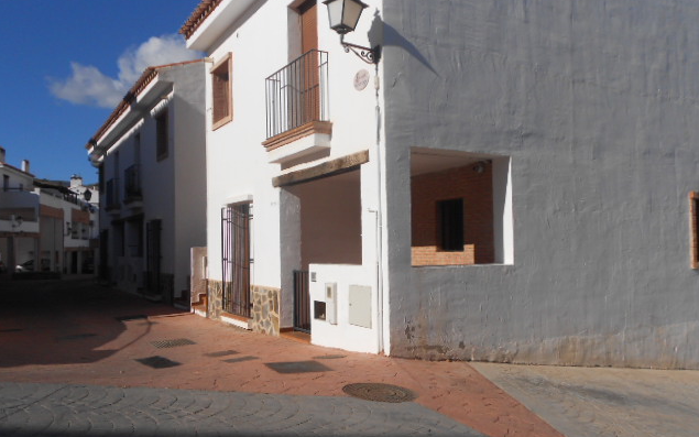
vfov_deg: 40.6
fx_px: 591
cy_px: 239
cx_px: 349
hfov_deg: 61.2
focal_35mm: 31
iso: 80
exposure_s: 1/320
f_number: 8.5
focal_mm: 5.1
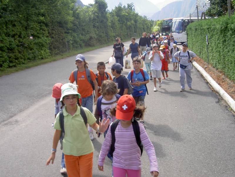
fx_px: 265
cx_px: 118
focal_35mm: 39
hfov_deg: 47.9
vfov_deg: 36.8
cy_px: 88
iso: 100
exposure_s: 1/125
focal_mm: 8
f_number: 4.7
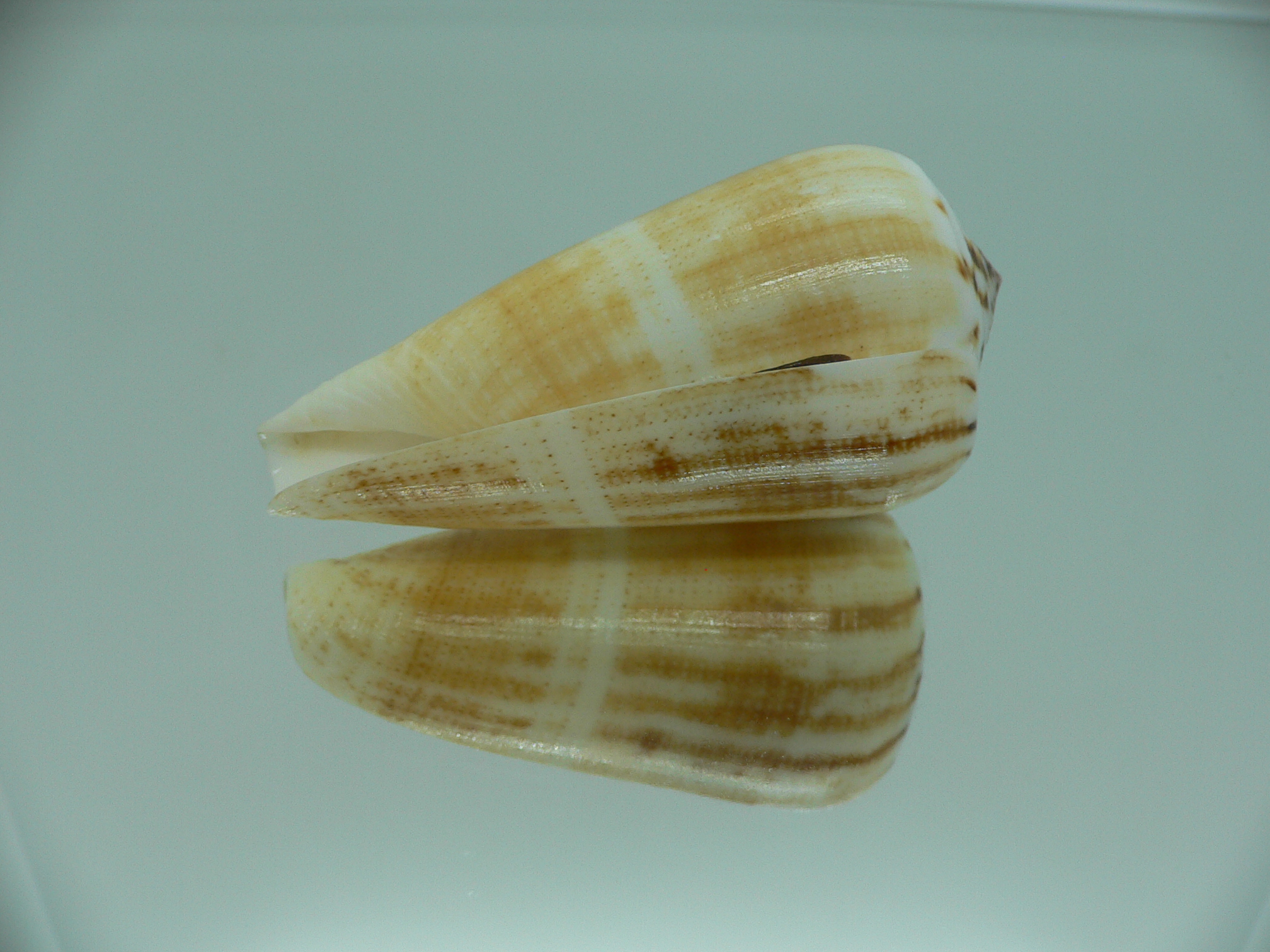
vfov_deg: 40.7
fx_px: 1284
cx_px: 635
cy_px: 476
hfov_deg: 52.6
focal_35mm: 35
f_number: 2.8
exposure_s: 1/60
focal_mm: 4.6
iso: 80
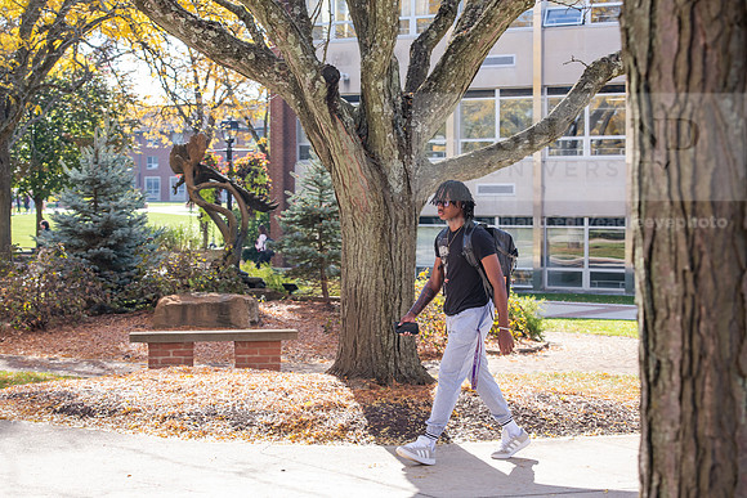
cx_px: 374
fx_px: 1453
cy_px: 249
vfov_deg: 19.5
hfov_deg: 28.8
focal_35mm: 70
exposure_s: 1/250
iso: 400
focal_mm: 70
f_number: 7.1
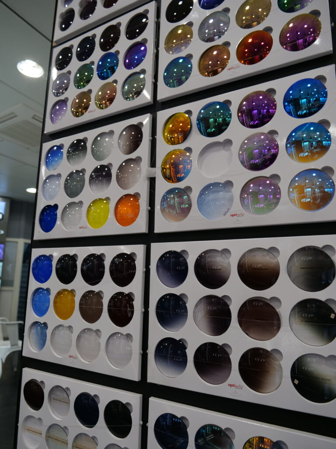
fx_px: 311
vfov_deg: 71.6
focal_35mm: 24
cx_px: 168
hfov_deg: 56.8
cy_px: 224
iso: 200
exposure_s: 1/125
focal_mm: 12
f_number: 3.2
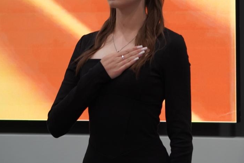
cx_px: 237
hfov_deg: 12.8
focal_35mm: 159
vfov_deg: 8.6
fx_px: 1077
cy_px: 29
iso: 1600
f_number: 4
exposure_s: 1/160
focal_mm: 74
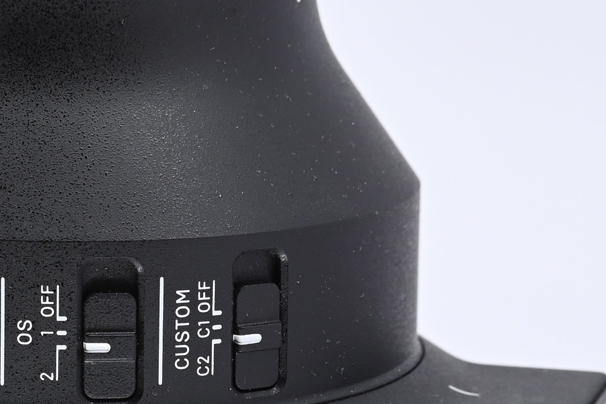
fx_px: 3568
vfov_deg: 6.5
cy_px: 362
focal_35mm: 212
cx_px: 74
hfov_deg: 9.7
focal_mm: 50
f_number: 9
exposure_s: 1/125
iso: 500
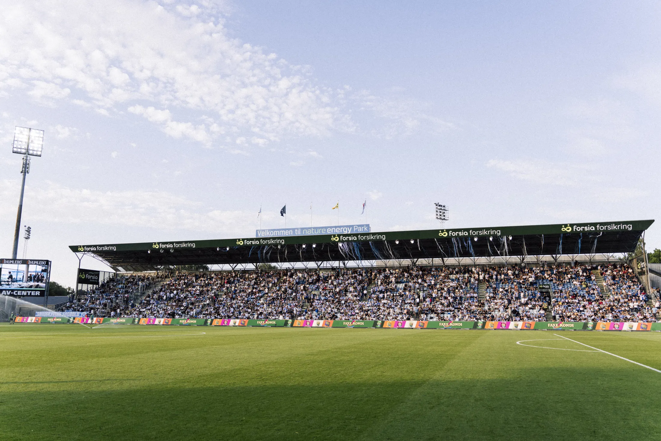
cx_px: 330
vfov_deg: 46.4
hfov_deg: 65.5
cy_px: 220
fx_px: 514
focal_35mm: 28
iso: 100
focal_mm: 28
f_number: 2.8
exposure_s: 1/400
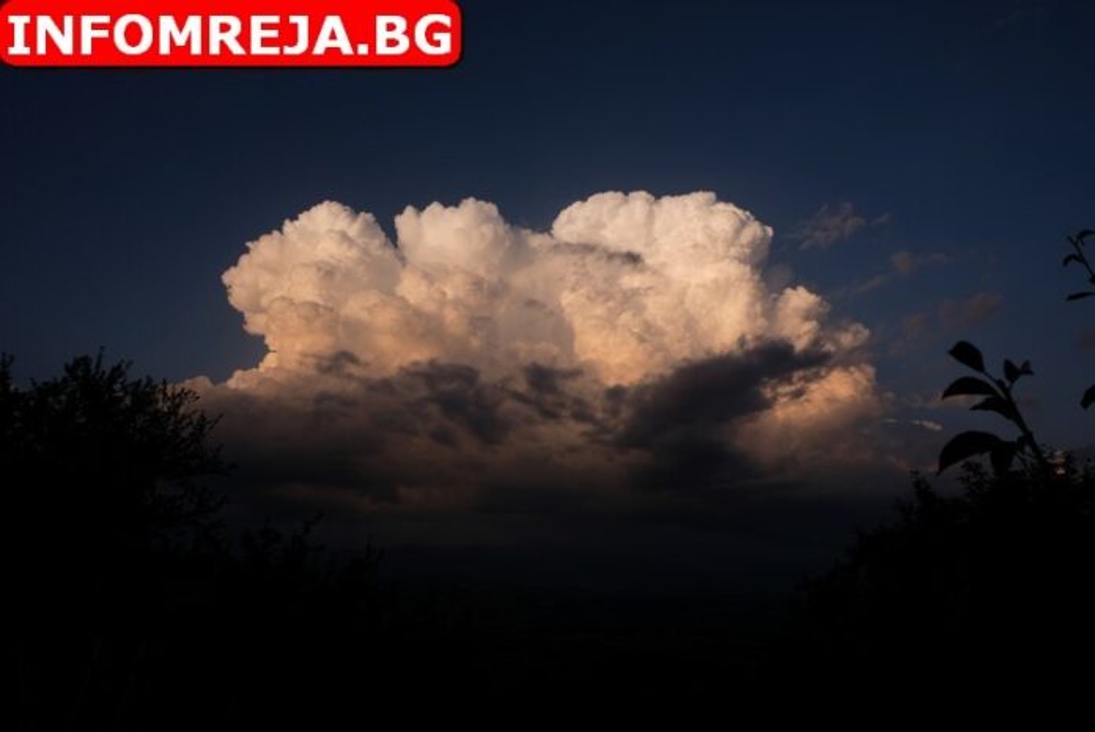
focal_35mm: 24
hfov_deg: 73.7
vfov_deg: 53.2
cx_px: 548
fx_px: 730
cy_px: 366
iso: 200
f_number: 5.6
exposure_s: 1/850
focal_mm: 16
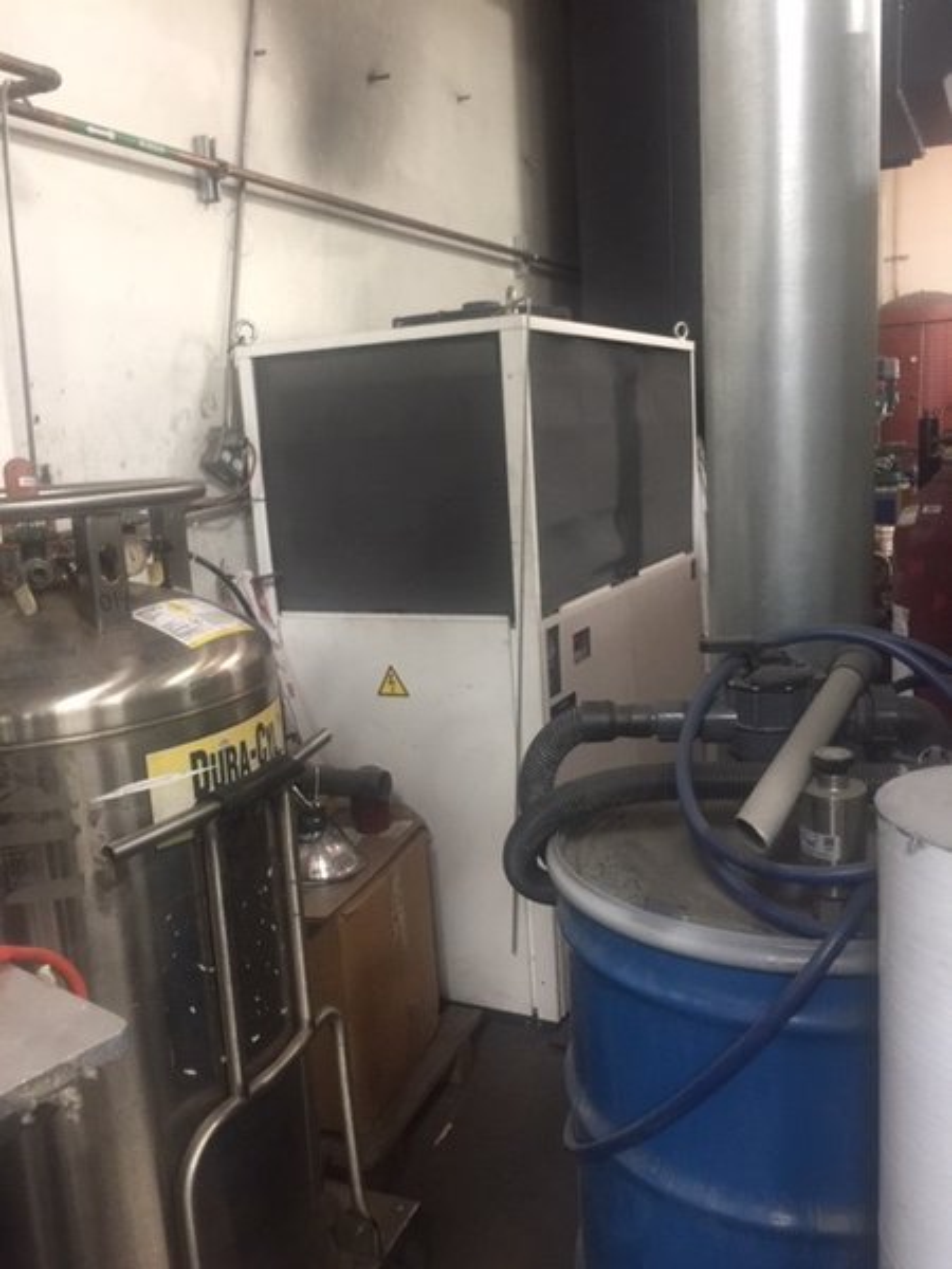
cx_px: 476
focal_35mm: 29
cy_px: 634
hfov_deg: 48.2
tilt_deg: -11.6
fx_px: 1063
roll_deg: +3.2
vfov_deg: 61.7
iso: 100
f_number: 2.2
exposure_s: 1/15
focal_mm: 4.15
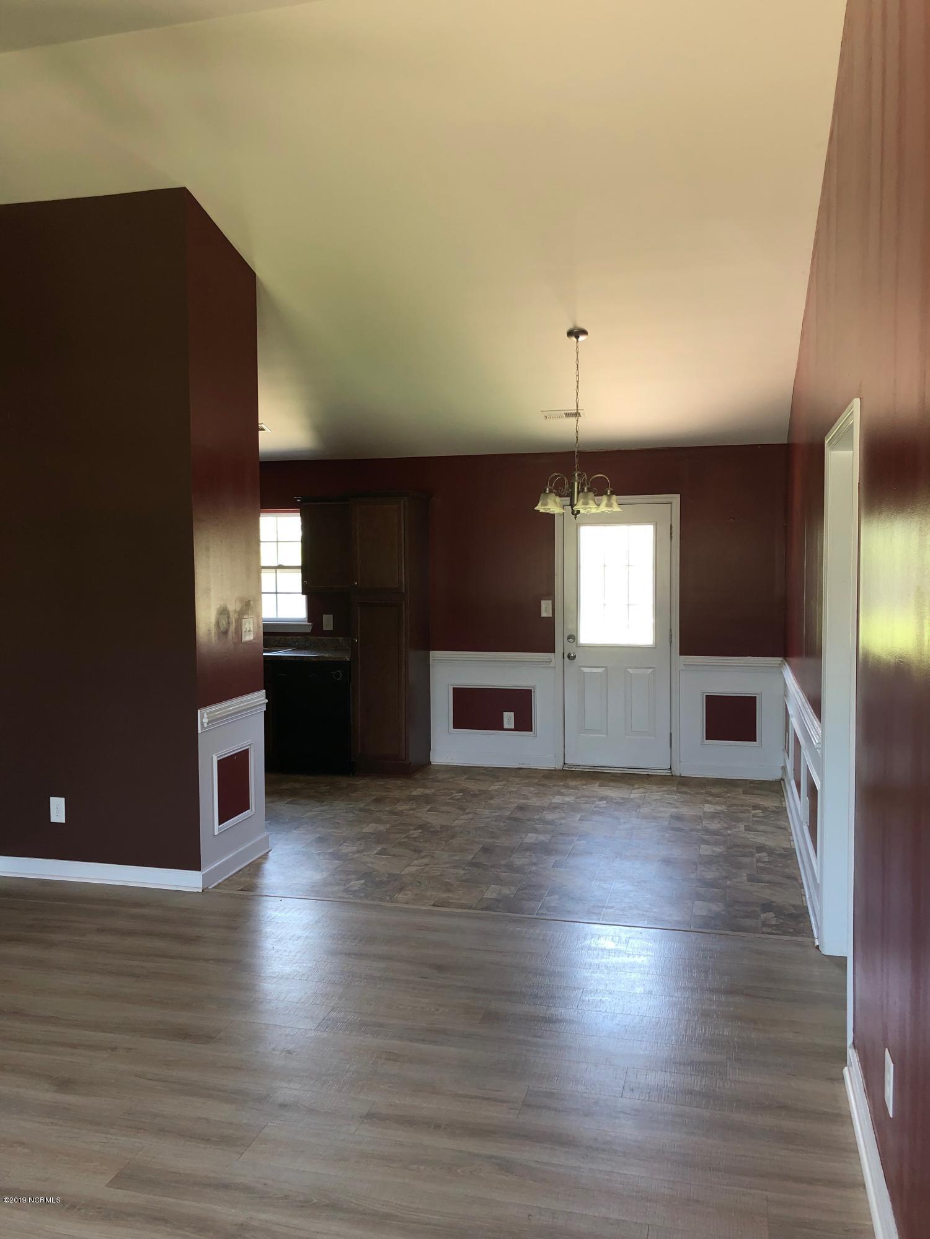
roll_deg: +0.7
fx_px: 1003
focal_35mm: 28
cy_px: 620
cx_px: 465
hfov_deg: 49.7
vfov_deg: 63.4
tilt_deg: -3.3
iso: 20
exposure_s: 1/22
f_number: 1.8
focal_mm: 4
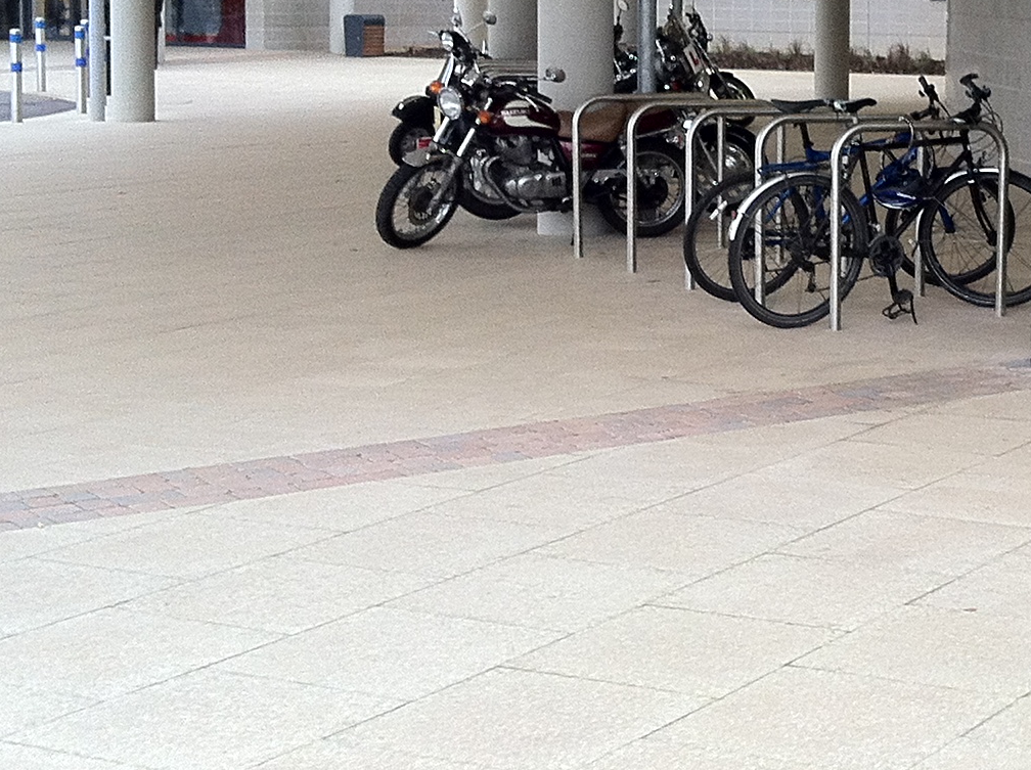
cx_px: 988
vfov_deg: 16.3
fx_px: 2677
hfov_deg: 21.2
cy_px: 174
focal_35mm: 90
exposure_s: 1/50
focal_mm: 3.85
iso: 80
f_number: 2.8
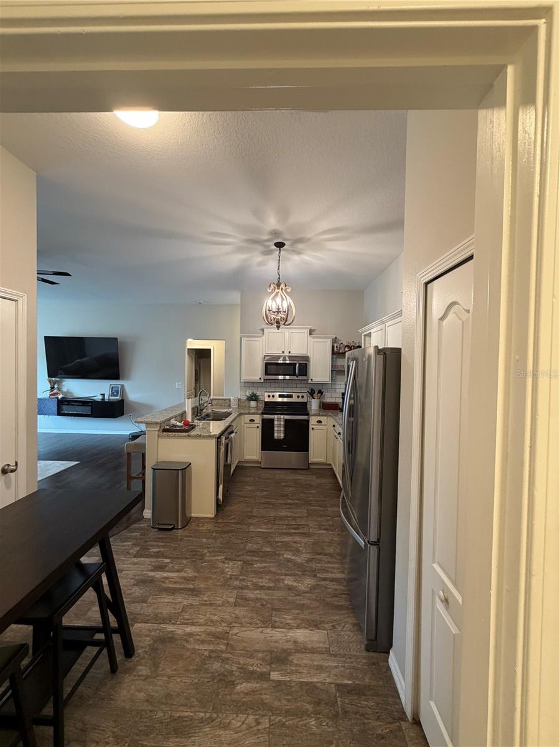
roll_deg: -1.4
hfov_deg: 85.7
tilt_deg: -0.7
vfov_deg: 102.1
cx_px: 280
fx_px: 302
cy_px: 374
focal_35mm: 14
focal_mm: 2.22
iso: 320
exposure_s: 1/60
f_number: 2.2
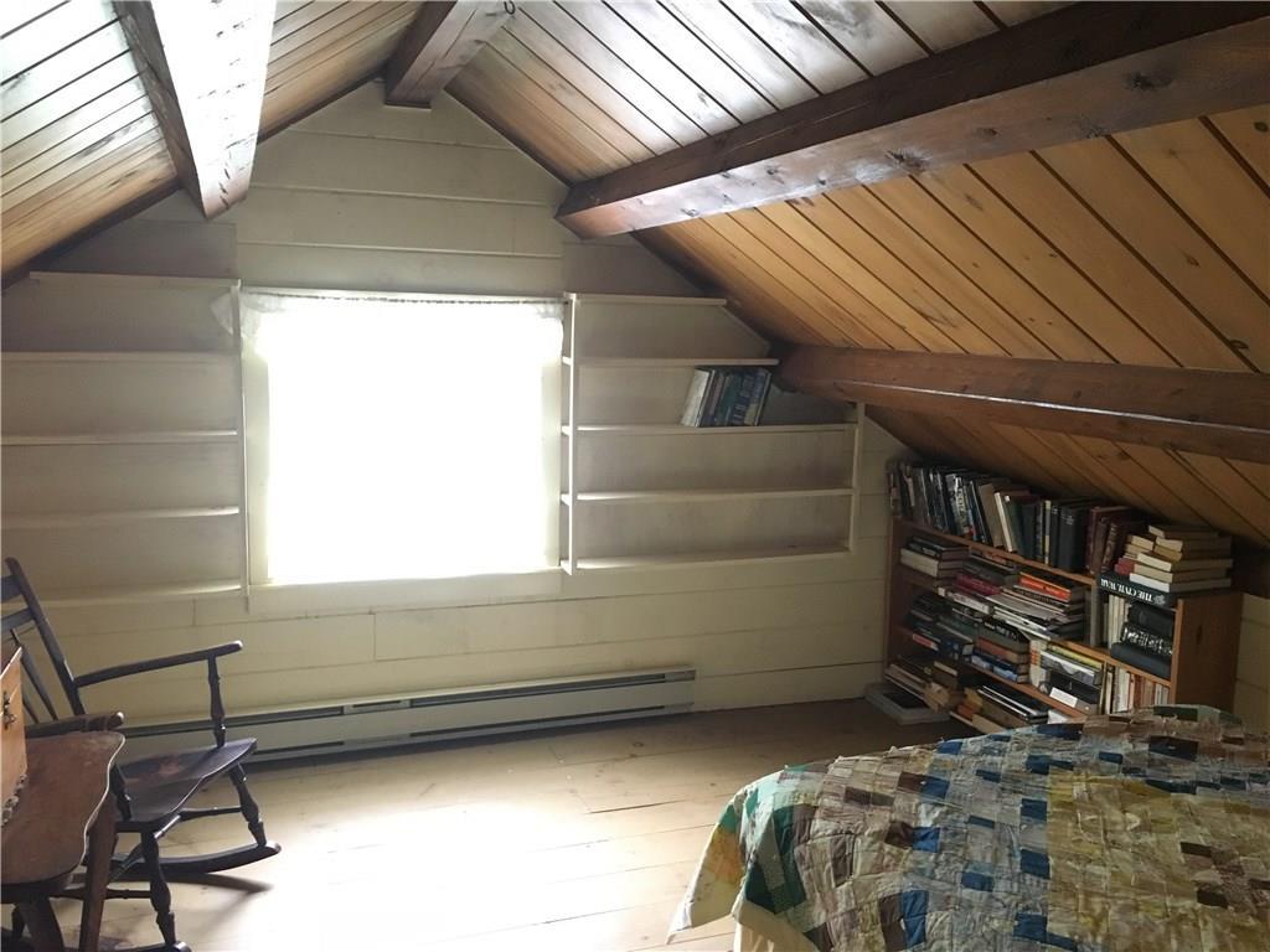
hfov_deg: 61.7
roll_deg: -1.4
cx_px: 635
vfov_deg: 48.2
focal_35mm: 29
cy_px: 476
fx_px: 1064
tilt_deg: -8.7
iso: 320
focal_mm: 4.15
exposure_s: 1/15
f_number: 2.2
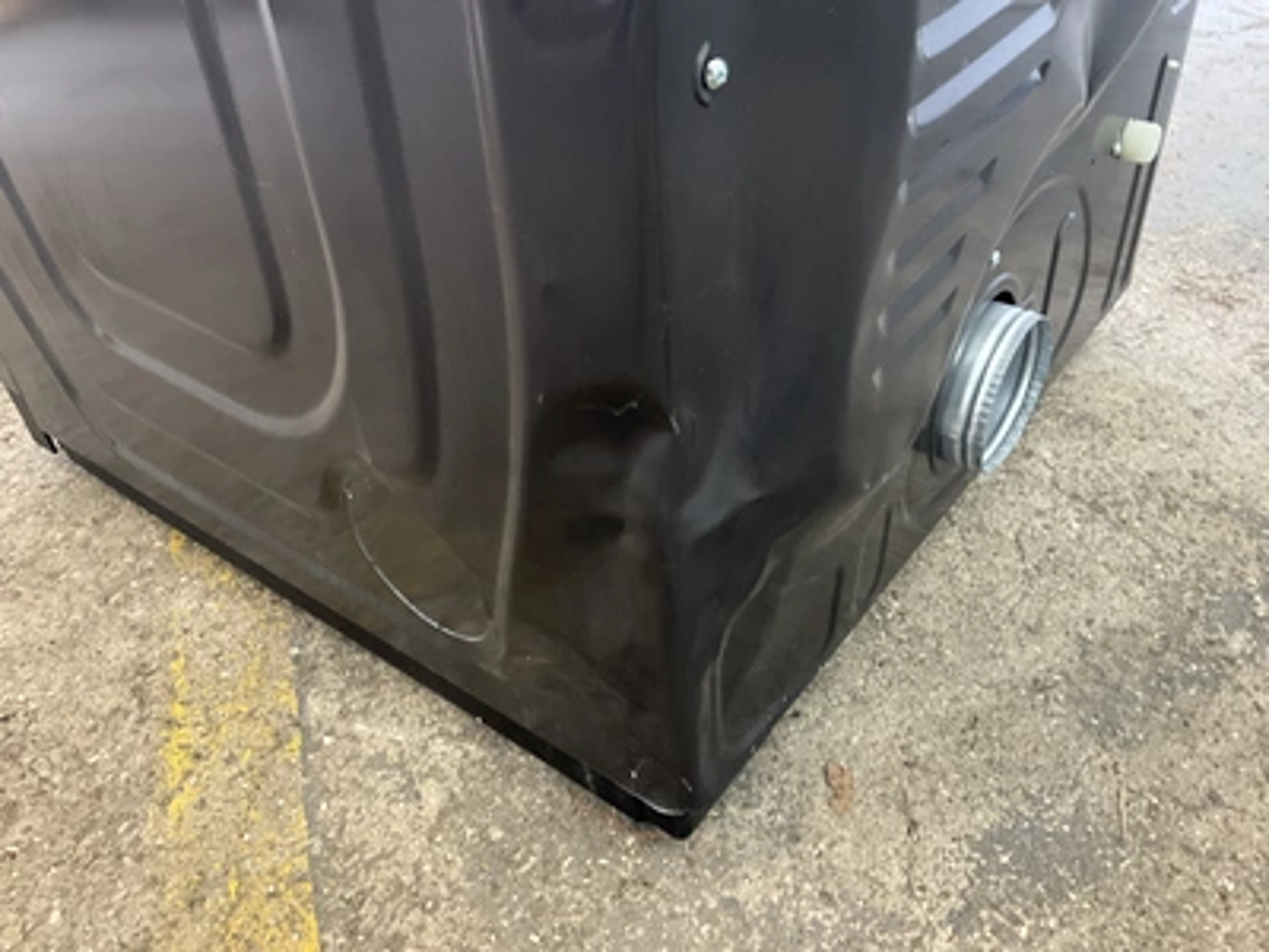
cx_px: 634
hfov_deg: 61.7
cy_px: 476
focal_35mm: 29
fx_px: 1063
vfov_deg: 48.2
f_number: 1.8
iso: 200
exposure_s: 1/40
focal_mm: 3
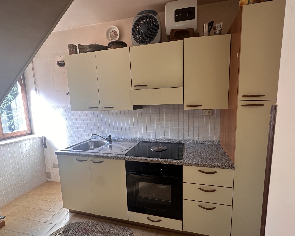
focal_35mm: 15
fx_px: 131
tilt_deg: -7.6
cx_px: 160
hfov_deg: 96.5
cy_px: 119
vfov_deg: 84.0
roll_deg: +1.1
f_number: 2.2
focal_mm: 2.22
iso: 160
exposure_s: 1/100
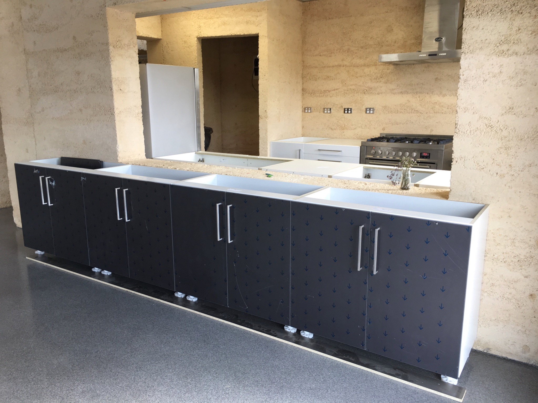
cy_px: 202
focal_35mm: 29
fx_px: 451
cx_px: 269
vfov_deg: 48.2
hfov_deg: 61.7
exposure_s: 1/50
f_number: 2.2
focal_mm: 4.15
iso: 32
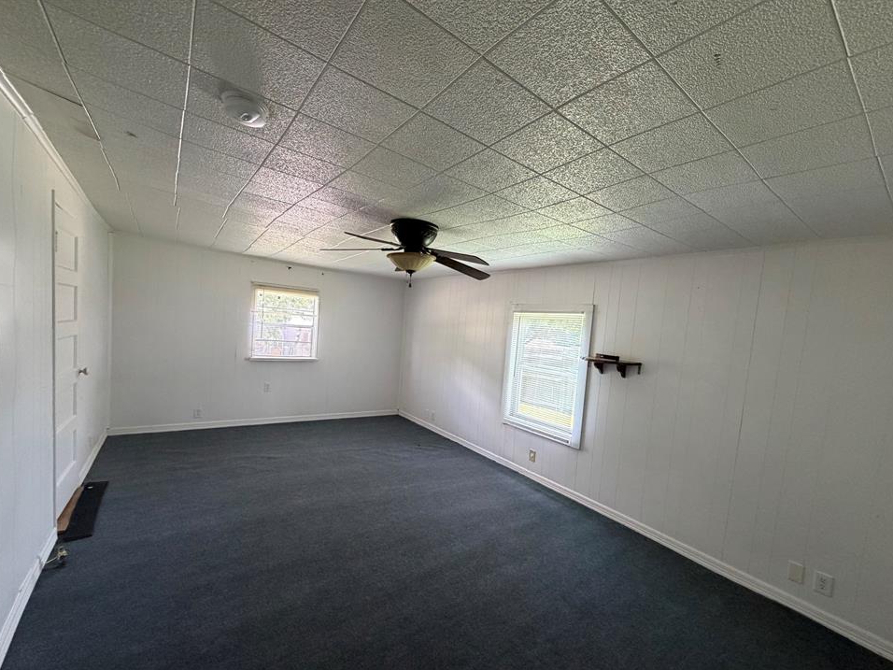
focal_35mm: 15
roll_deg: -5.3
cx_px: 451
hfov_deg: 98.2
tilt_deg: -4.6
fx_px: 387
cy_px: 357
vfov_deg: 81.6
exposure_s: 1/60
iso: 400
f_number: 2.2
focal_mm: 2.22
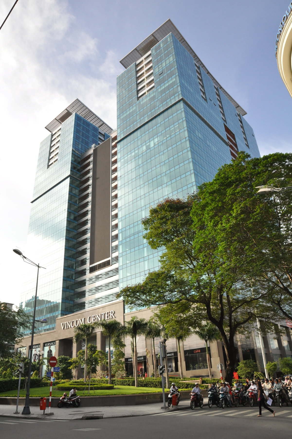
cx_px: 146
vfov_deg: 70.5
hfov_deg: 50.3
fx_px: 311
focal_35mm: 26
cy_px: 220
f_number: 10
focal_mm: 17
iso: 1000
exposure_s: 1/400
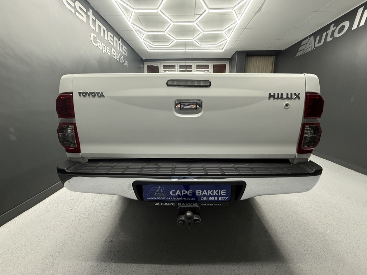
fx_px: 148
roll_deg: -0.7
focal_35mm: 14
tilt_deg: -10.8
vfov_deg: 85.7
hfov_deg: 102.1
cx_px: 184
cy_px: 138
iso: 320
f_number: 2.2
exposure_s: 1/100
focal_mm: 2.22
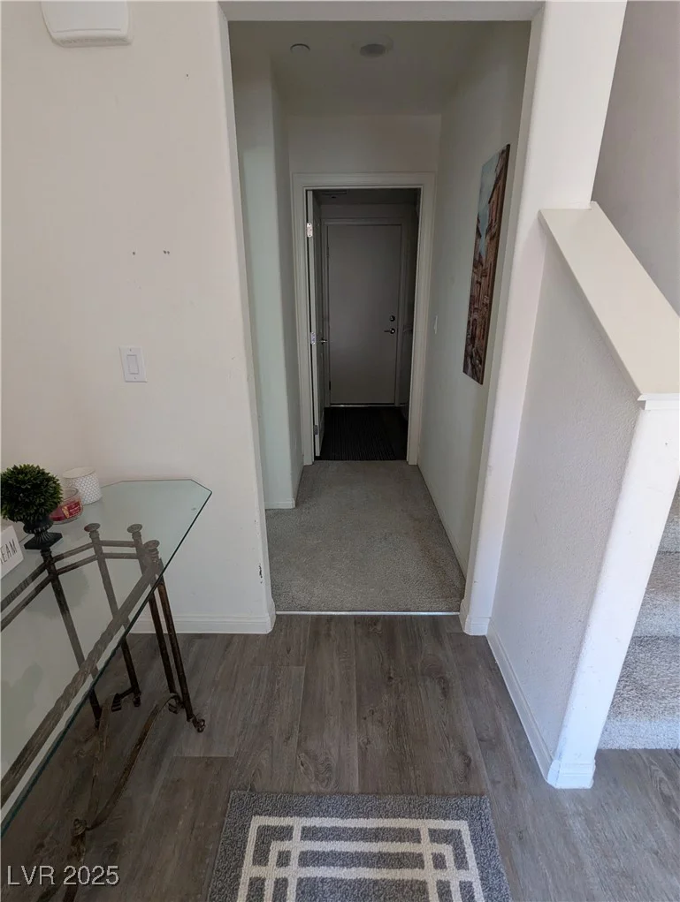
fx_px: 418
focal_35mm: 16
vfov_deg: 94.4
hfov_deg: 78.3
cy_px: 451
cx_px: 340
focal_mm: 2.35
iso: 232
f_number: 2.2
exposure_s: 1/51
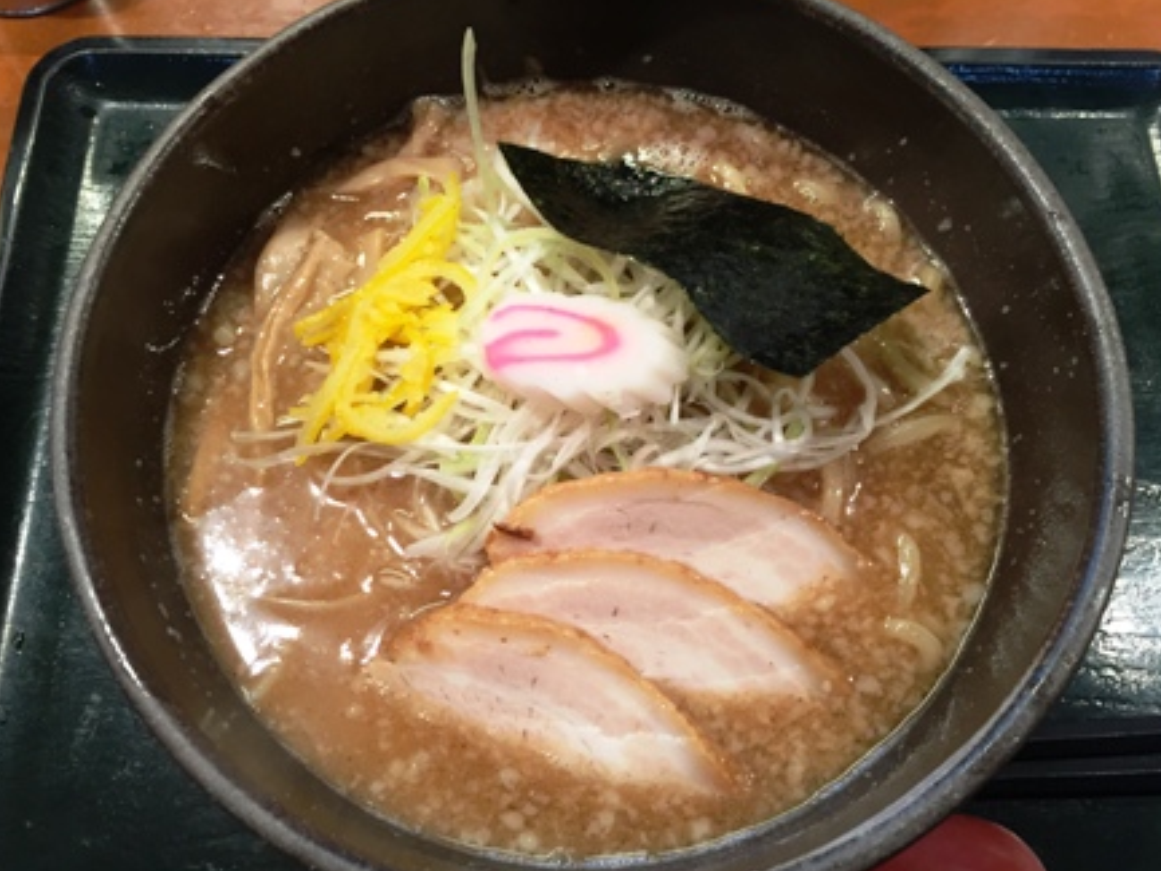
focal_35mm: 30
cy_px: 429
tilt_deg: -67.9
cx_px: 585
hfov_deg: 59.9
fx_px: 1006
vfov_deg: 46.8
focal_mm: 4.15
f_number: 2.2
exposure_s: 1/33
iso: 100
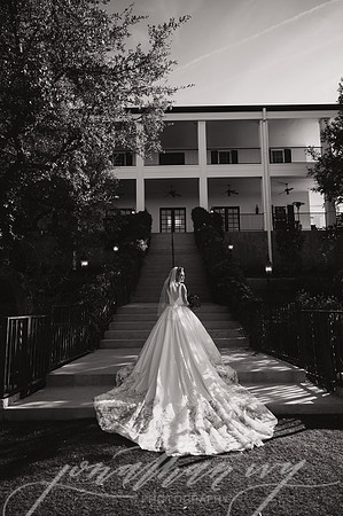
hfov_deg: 53.0
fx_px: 344
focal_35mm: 24
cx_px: 172
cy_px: 258
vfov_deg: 73.8
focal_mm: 24
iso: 80
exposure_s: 1/800
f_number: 2.8
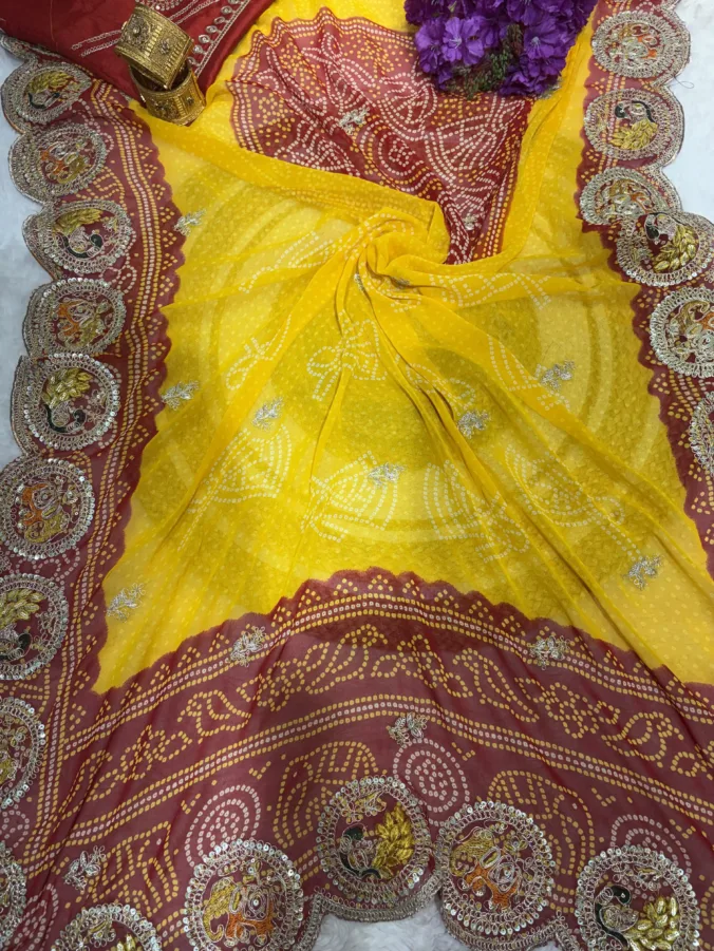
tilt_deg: -72.3
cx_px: 357
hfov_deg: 53.1
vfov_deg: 67.3
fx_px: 715
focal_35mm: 26
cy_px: 476
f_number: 1.6
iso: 40
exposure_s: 1/167
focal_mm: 5.96
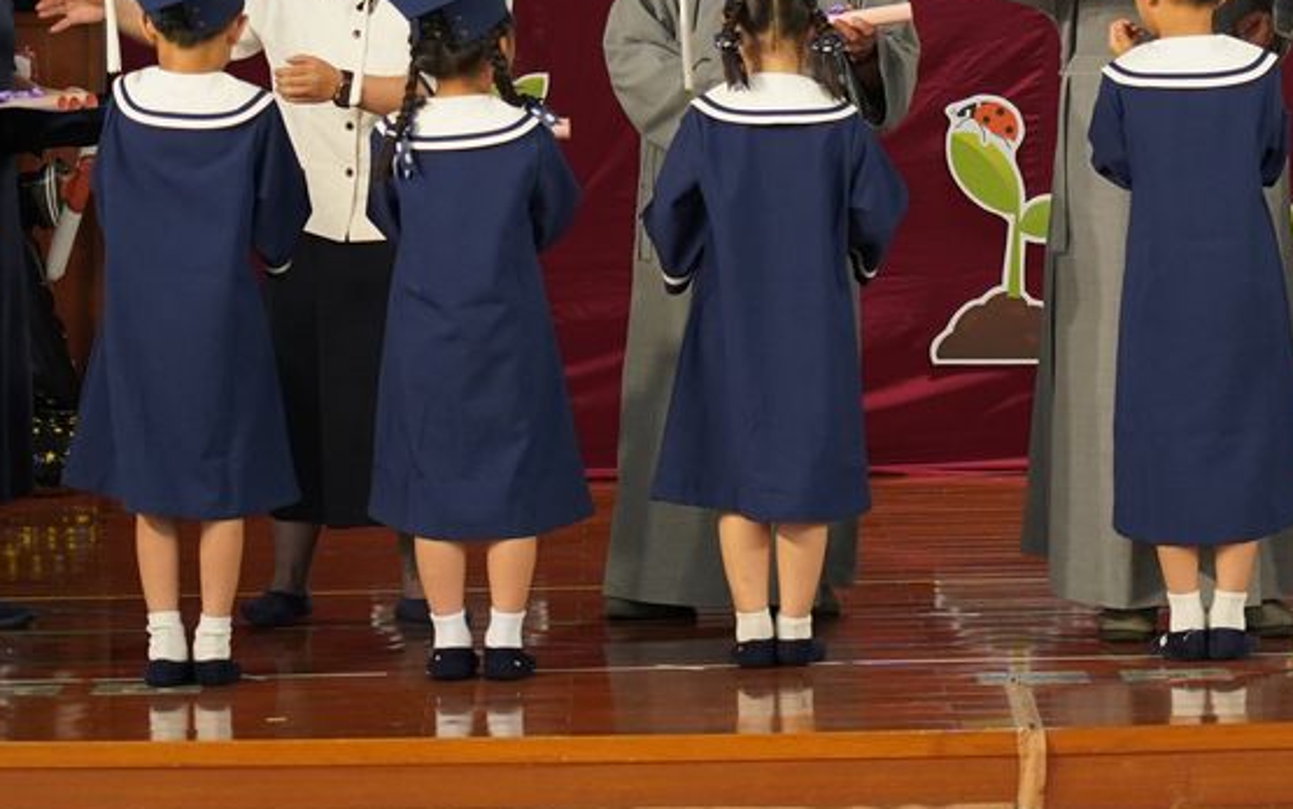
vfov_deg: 6.7
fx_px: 6907
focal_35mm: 196
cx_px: 965
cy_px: -72
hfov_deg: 10.7
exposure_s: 1/160
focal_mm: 89
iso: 3200
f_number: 4
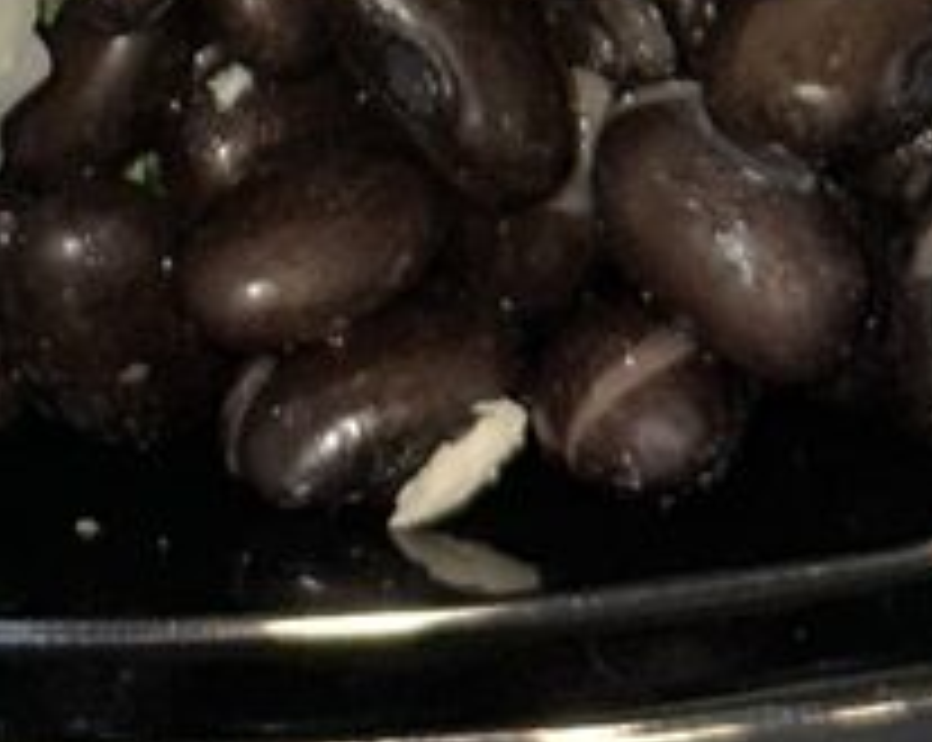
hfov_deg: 7.1
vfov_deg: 5.4
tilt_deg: -79.5
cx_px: -72
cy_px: -1471
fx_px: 7492
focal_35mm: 272
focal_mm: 6.86
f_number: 1.78
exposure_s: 1/49
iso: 40
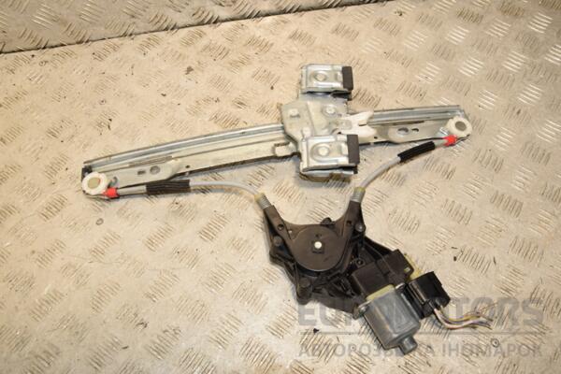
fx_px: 514
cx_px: 280
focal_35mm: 33
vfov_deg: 40.0
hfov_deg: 57.2
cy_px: 187
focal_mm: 22
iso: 800
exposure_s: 1/200
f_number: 8
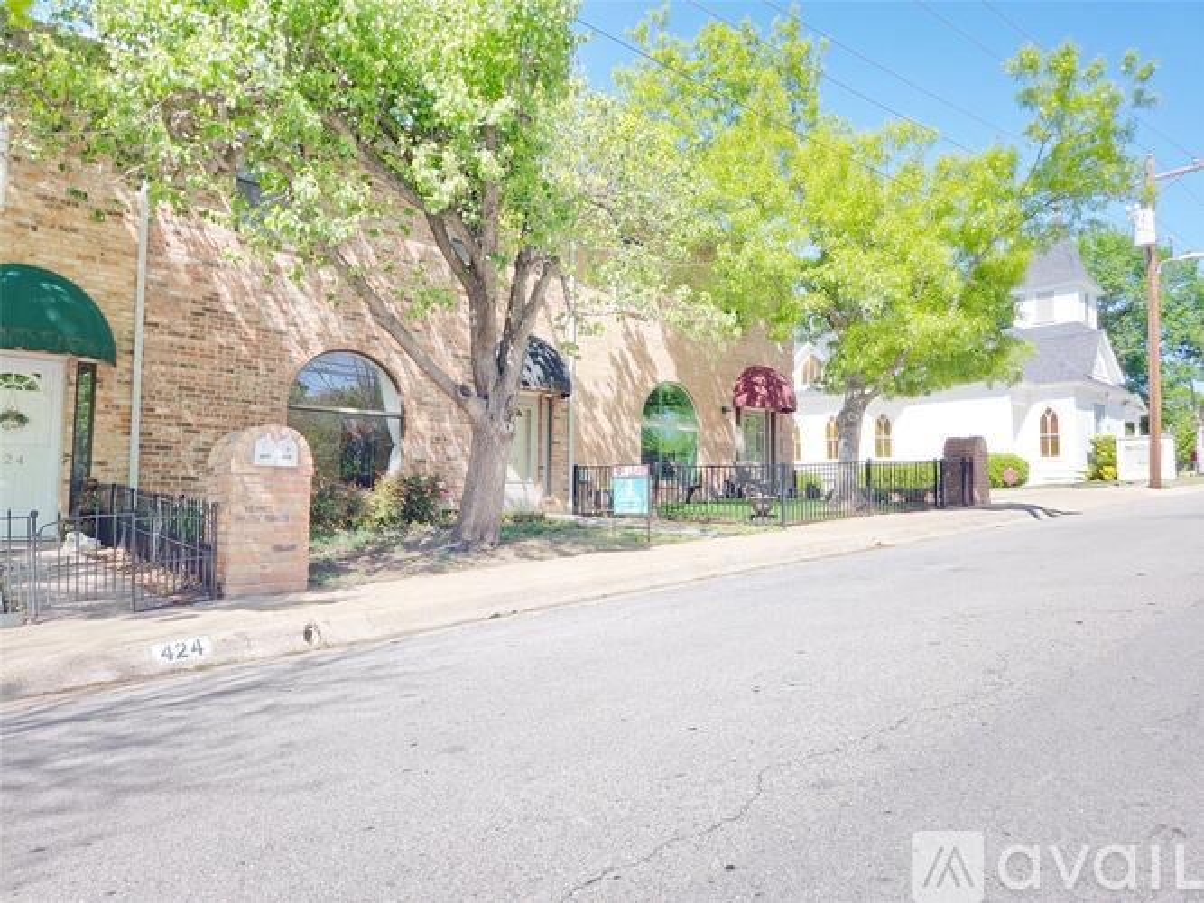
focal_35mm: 23
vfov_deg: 58.9
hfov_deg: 73.9
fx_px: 800
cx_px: 602
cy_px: 452
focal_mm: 5.4
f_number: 1.8
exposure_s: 1/125
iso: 25
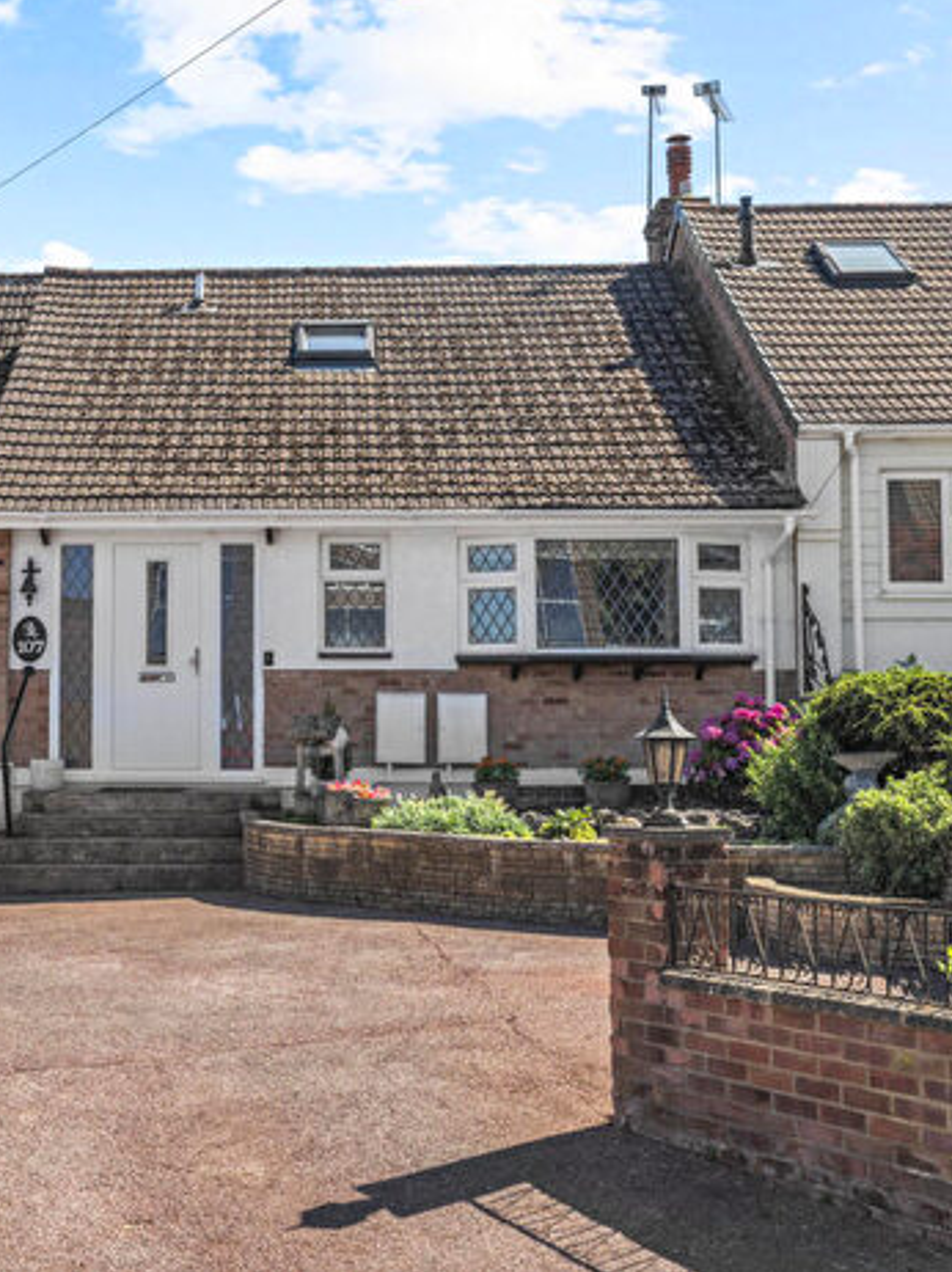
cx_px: 198
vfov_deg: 37.5
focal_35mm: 51
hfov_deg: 28.0
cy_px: 635
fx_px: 1872
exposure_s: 1/200
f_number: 7.1
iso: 320
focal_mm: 35
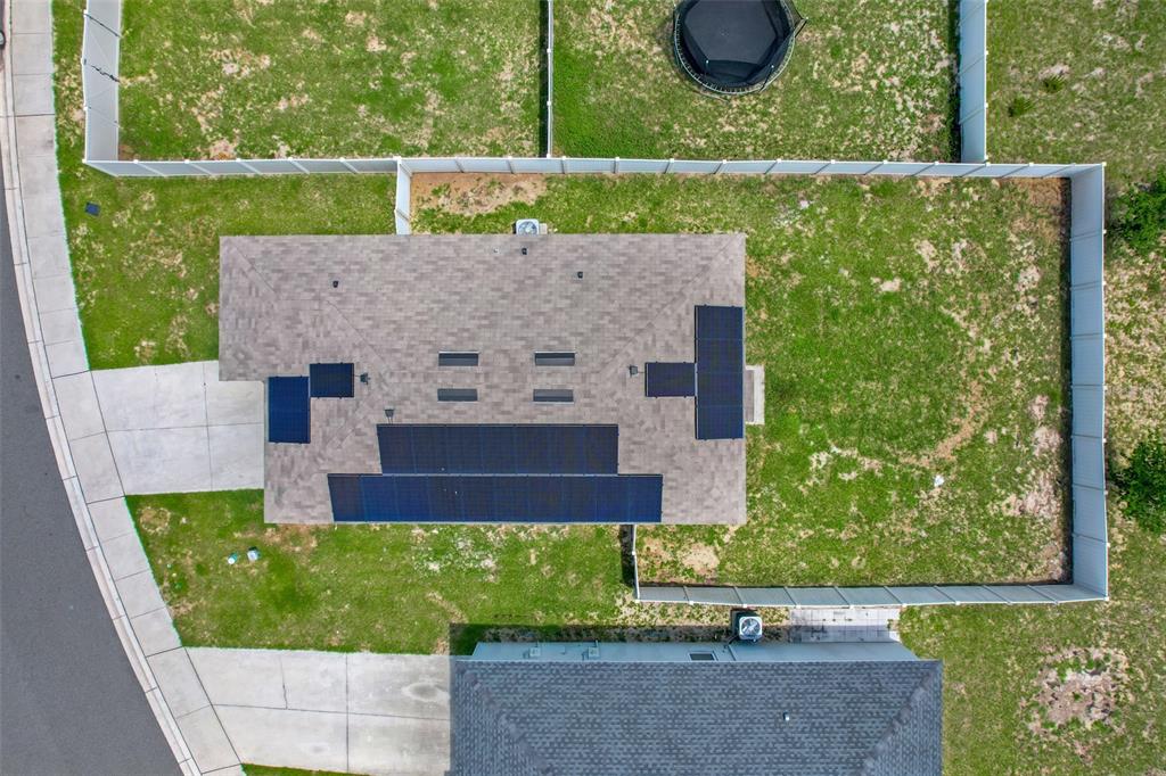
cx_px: 583
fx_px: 712
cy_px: 388
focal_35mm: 22
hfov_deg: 78.6
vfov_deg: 57.2
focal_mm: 8.38
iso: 120
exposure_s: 1/320
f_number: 2.8
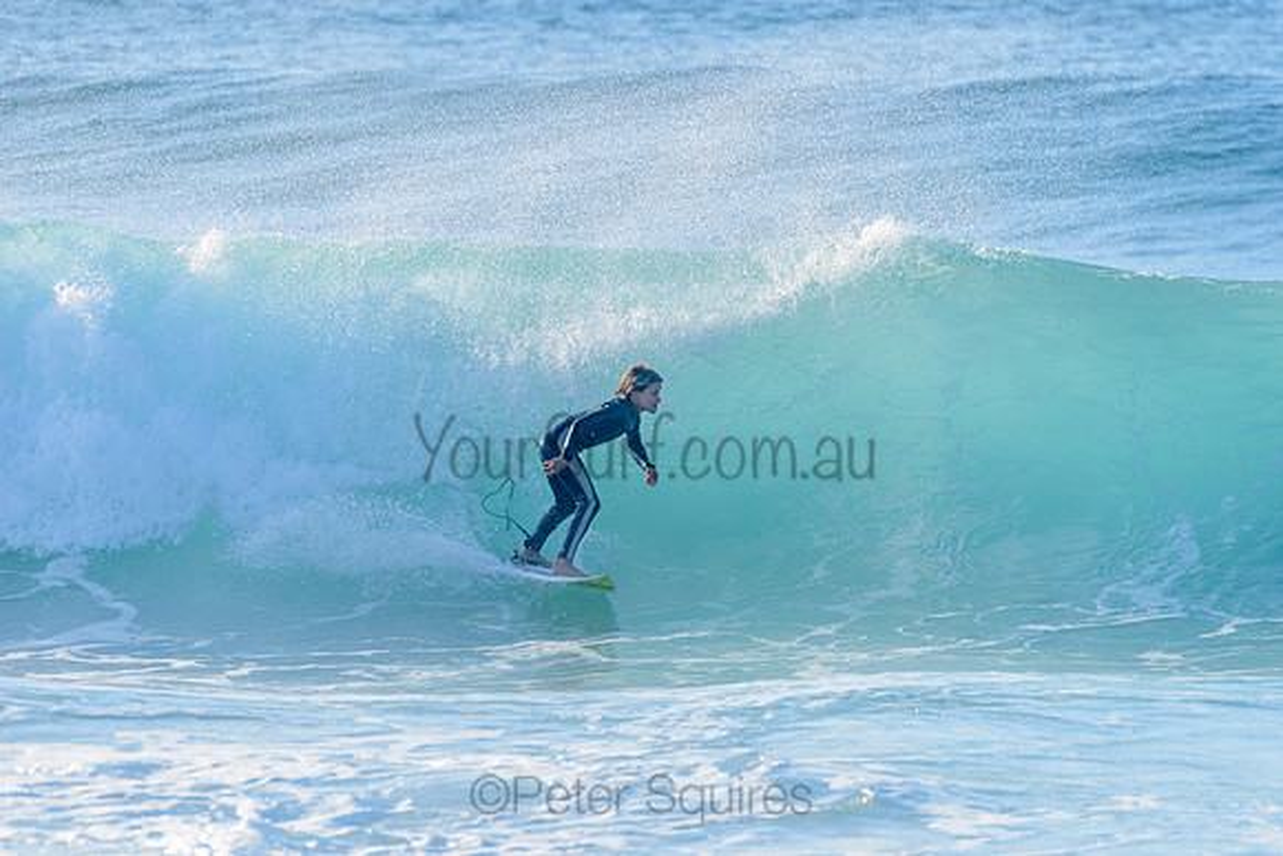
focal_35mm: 500
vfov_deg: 2.8
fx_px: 17823
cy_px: 428
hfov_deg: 4.1
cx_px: 642
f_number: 5.6
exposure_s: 1/2000
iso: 280
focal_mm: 500
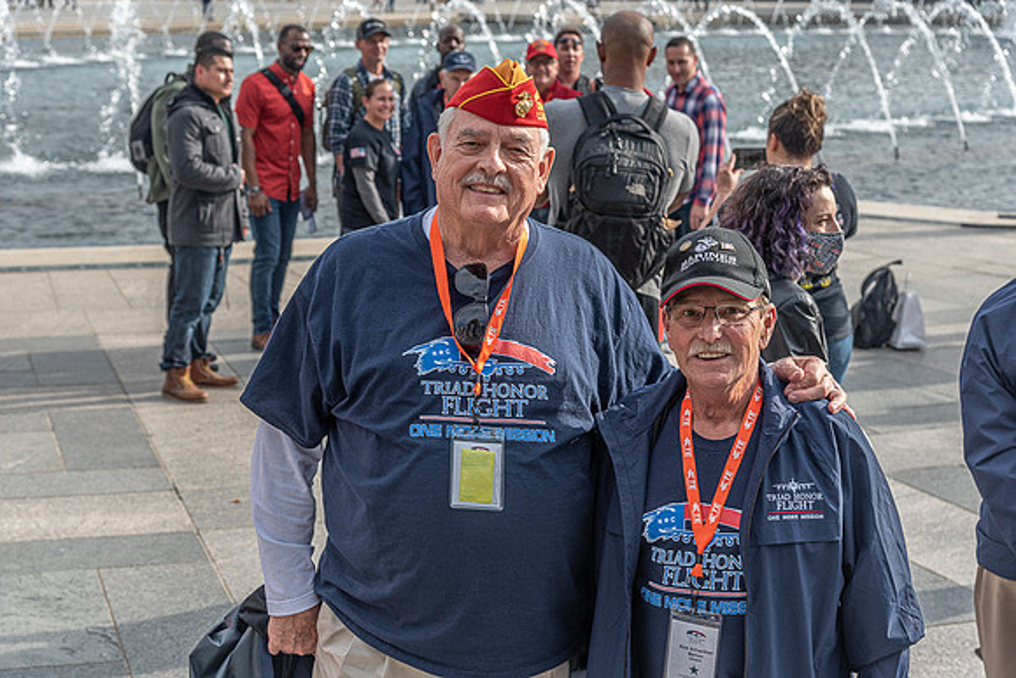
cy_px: 339
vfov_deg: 20.6
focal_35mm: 66
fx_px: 1863
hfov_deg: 30.5
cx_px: 508
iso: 500
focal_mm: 66
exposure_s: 1/800
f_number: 7.1
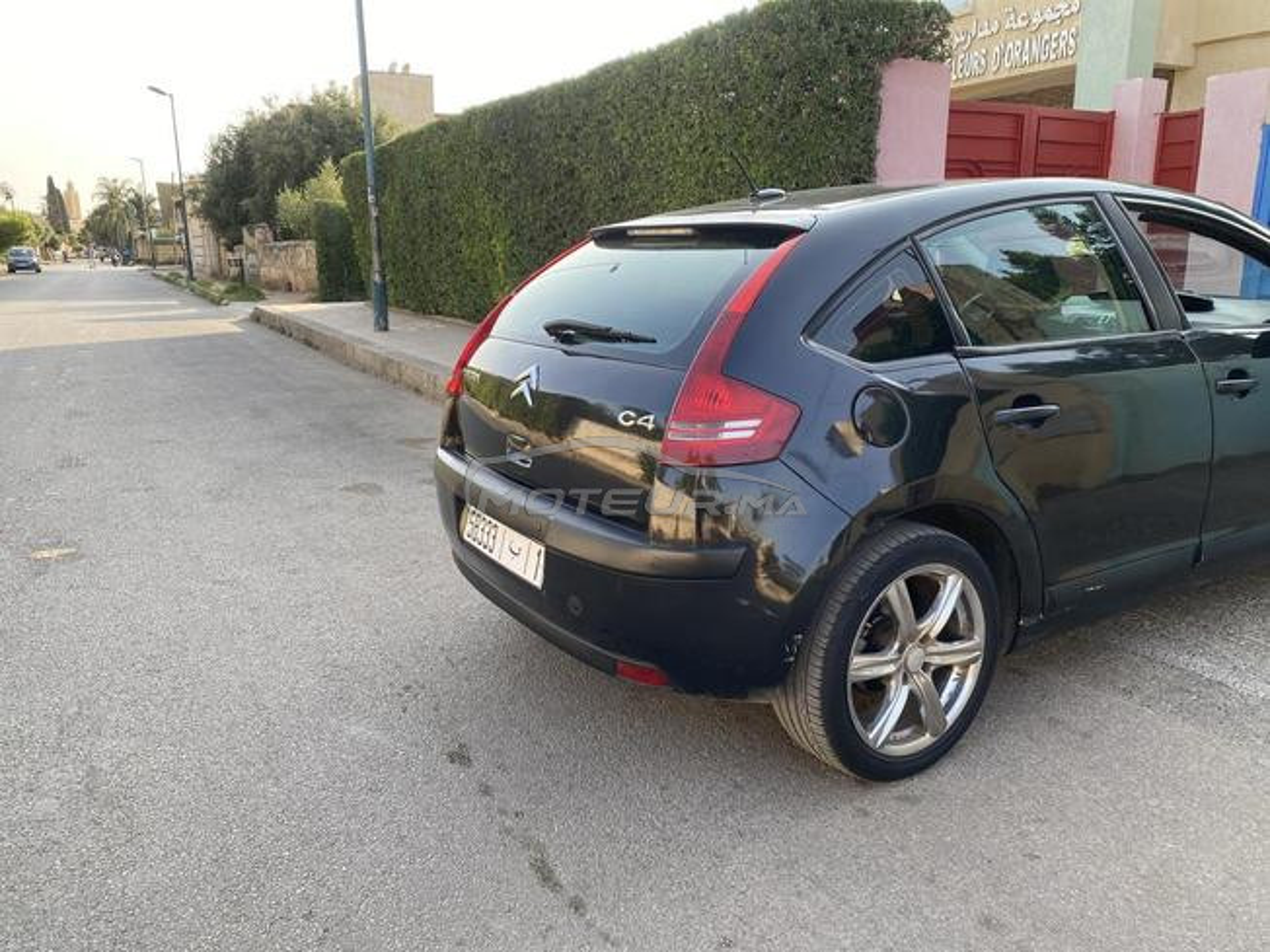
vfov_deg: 53.1
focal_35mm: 26
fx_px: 954
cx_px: 635
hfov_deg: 67.3
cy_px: 476
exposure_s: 1/357
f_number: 1.8
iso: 32
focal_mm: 4.25
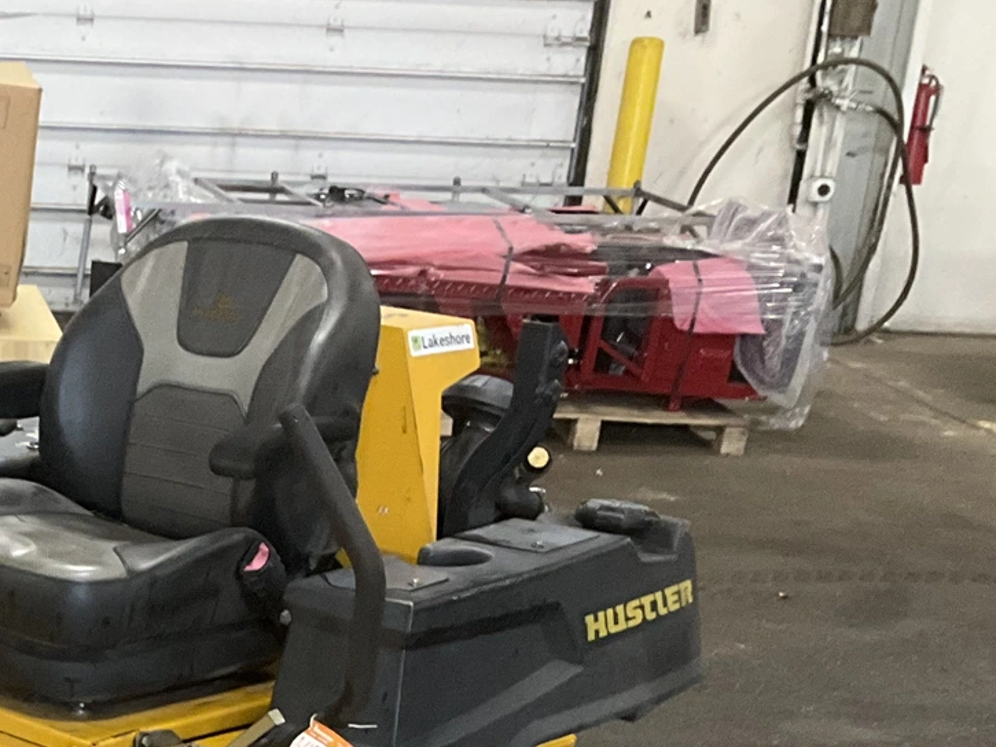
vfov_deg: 17.3
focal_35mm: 80
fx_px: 2302
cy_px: 990
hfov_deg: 23.1
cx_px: -67
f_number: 1.8
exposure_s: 1/60
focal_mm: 3
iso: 250
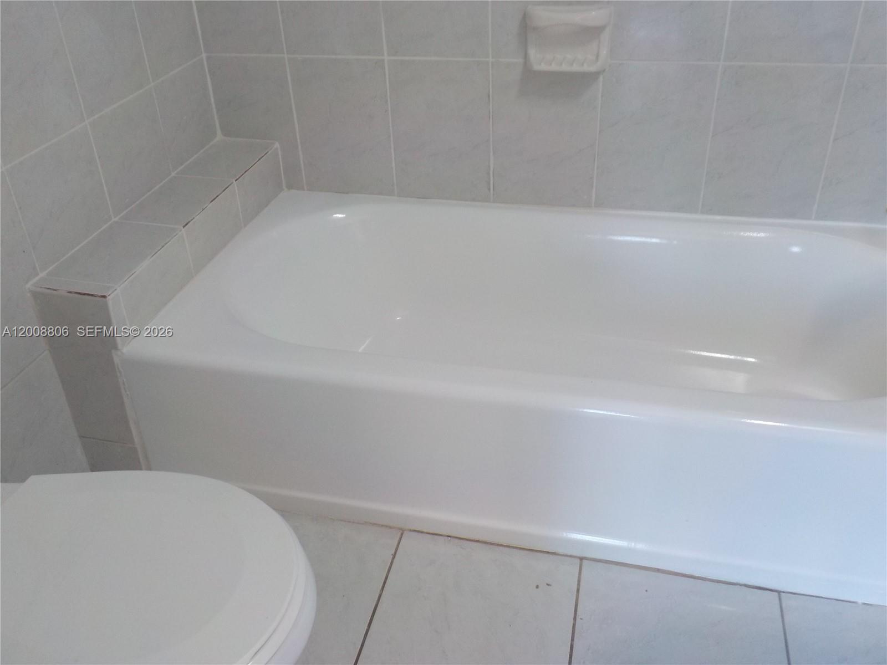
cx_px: 444
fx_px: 769
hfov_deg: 60.0
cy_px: 332
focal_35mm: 30
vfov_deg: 46.8
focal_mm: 4.1
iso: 160
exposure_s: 1/30
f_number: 3.3
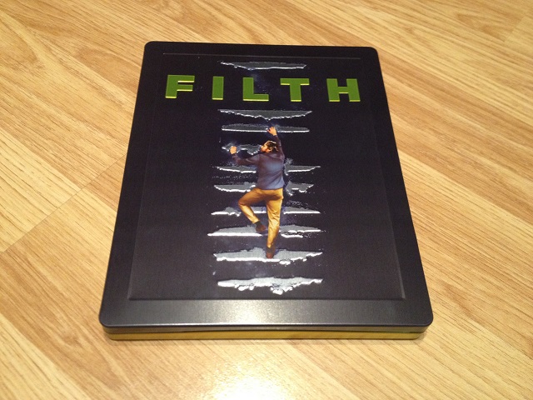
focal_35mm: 35
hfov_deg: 52.6
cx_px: 266
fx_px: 539
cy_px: 200
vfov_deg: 40.7
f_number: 2.4
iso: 320
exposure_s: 1/20
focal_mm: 4.28
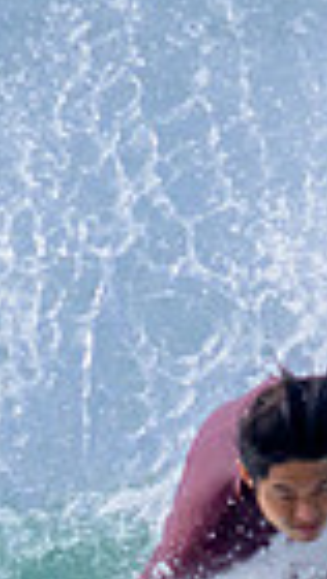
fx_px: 73213
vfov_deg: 0.5
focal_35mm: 4761
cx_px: 482
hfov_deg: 0.3
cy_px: 610
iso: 1100
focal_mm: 800
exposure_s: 1/2000
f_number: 11
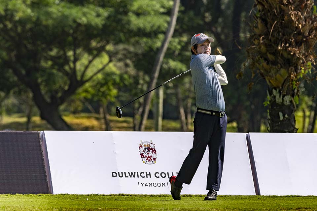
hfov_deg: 5.2
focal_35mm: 400
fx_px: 3522
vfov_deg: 3.4
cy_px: 106
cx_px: 158
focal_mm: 400
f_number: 8
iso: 250
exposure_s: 1/1600
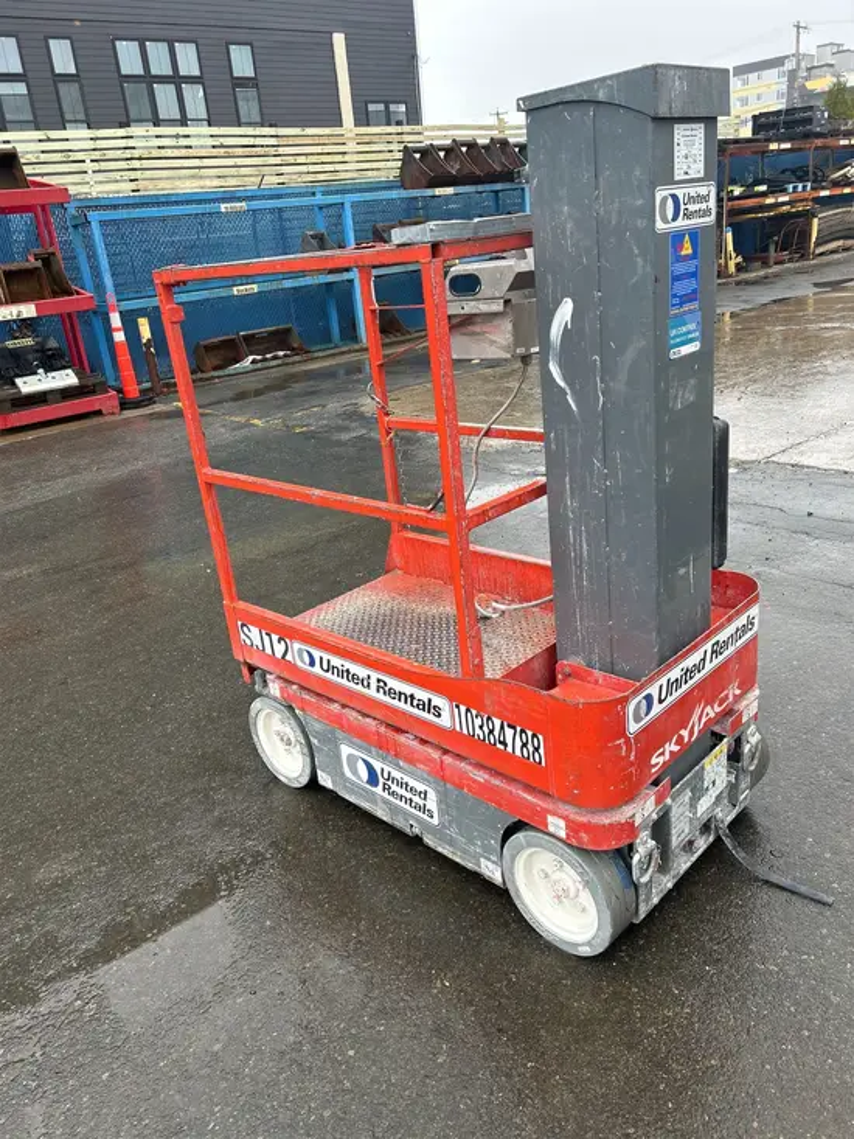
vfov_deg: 67.3
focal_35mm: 26
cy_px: 570
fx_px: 855
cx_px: 427
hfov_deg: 53.1
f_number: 1.5
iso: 40
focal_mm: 5.7
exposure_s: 1/129
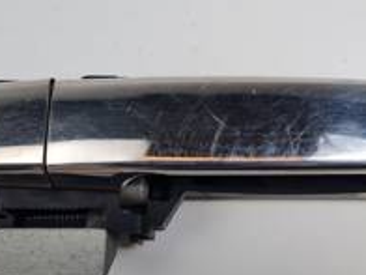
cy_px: 142
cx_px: 258
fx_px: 560
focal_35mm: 53
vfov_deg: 27.5
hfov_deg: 35.6
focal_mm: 5.4
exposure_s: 1/315
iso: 50
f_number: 1.8
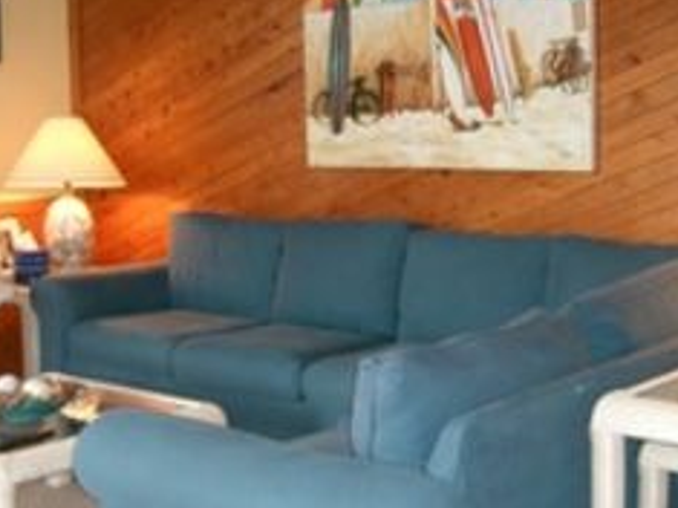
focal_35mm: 61
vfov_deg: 24.0
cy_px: 286
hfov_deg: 31.7
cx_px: 384
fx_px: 1194
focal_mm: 8
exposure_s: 1/50
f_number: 2.8
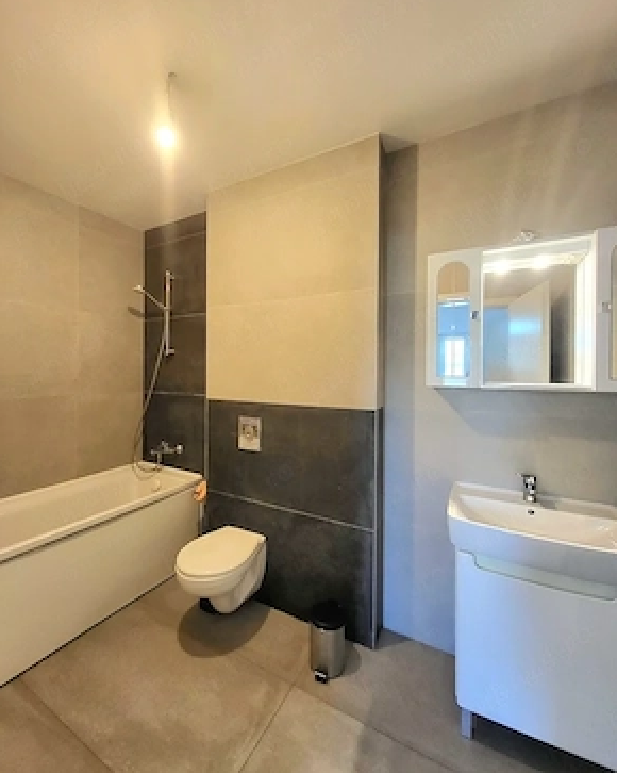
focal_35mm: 14
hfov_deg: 87.9
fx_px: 320
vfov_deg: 100.7
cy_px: 385
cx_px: 300
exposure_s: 1/50.3
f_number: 2.2
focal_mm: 1.74
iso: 320
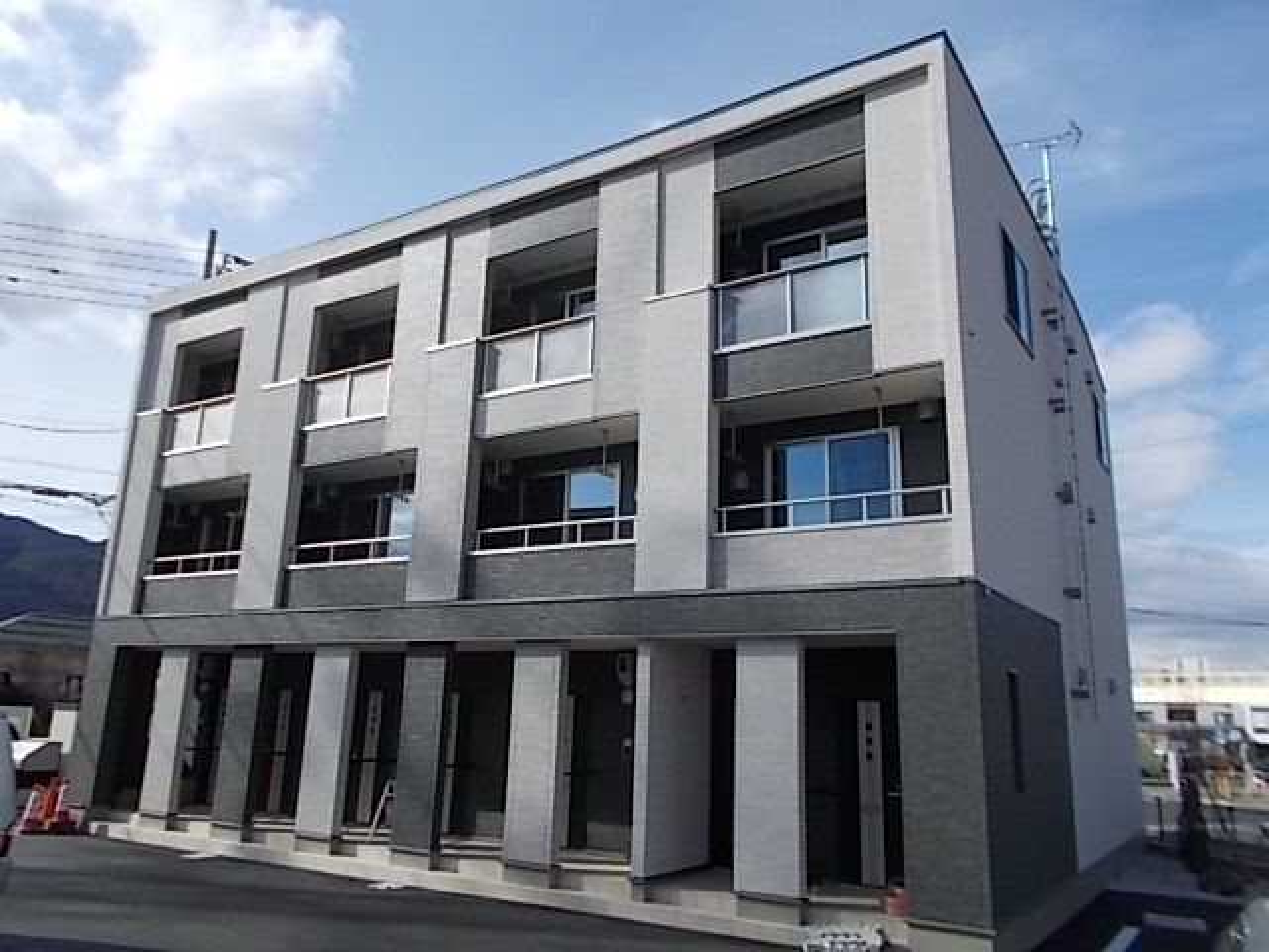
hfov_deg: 67.3
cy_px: 476
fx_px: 953
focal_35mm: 26
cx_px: 634
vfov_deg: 53.1
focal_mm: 4.6
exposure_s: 1/800
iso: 80
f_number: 3.2
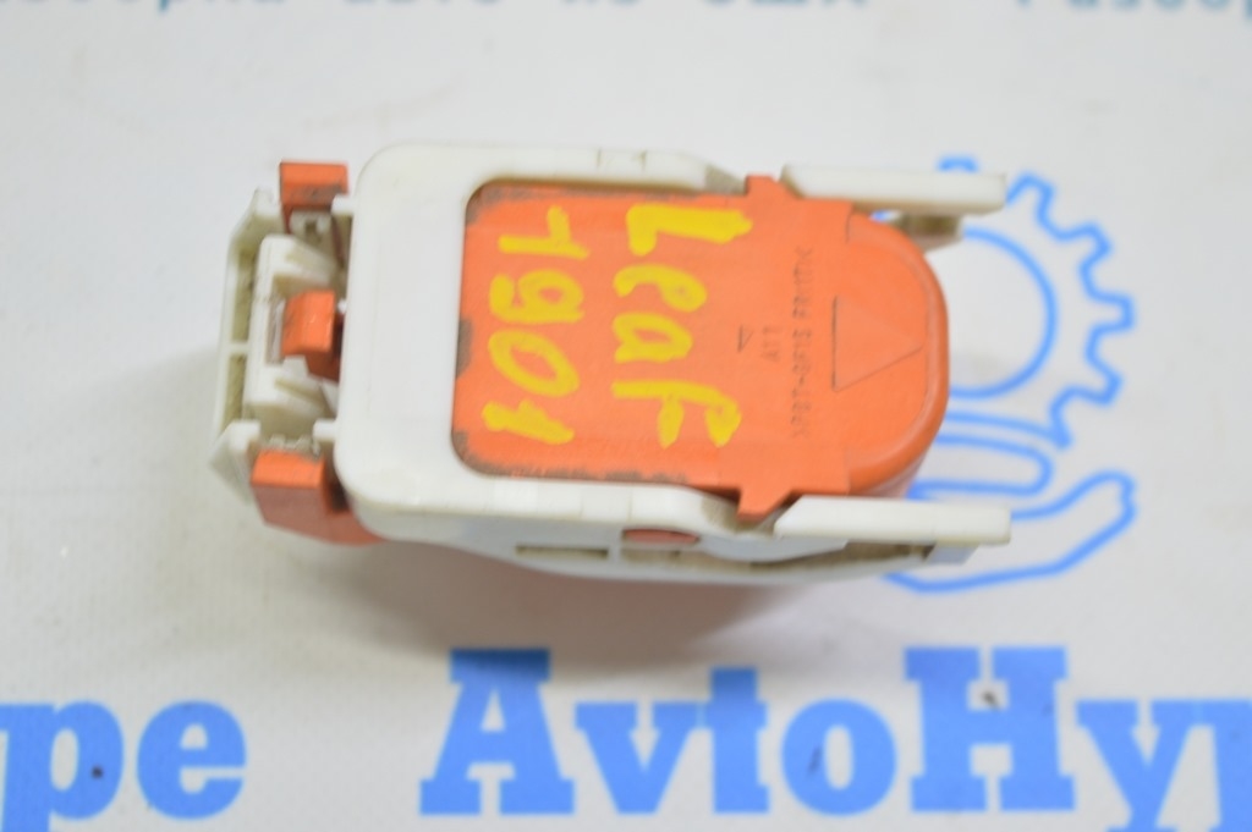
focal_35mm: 69
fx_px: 2398
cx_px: 626
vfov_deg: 19.7
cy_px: 416
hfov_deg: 29.3
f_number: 5.6
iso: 400
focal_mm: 46
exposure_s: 1/20
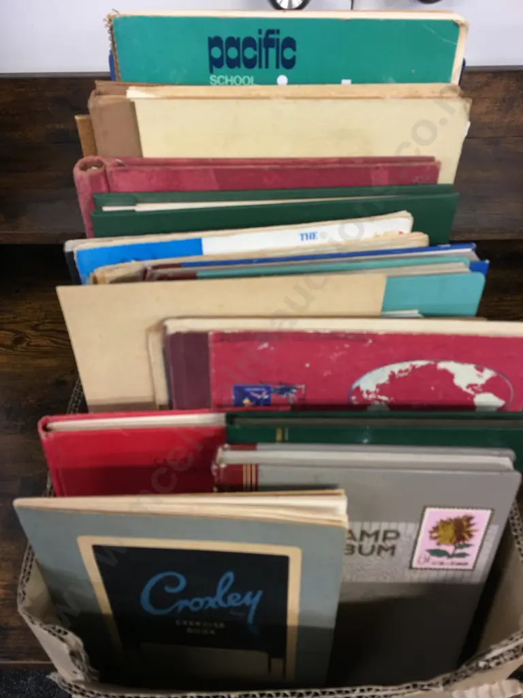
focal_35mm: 29
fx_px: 584
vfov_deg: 61.7
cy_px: 349
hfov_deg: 48.2
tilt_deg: -45.2
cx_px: 262
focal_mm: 4.15
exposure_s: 1/17
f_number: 2.2
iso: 50
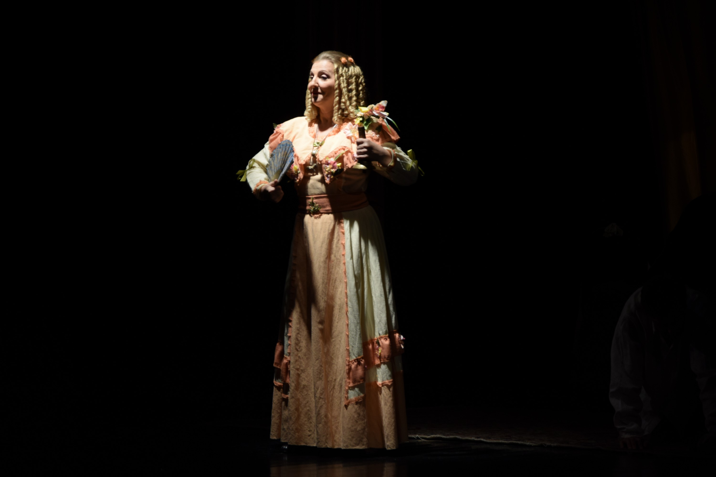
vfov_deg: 10.8
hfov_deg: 16.1
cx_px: 358
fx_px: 2536
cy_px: 238
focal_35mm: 128
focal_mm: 85
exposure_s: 1/160
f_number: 5.6
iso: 320
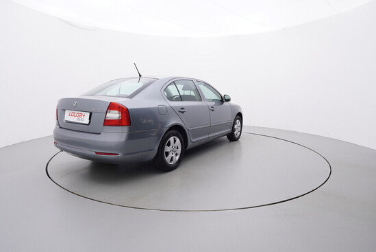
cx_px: 188
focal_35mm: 22
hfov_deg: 77.3
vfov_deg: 56.2
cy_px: 126
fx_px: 235
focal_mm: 15
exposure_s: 1/80
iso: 200
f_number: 5
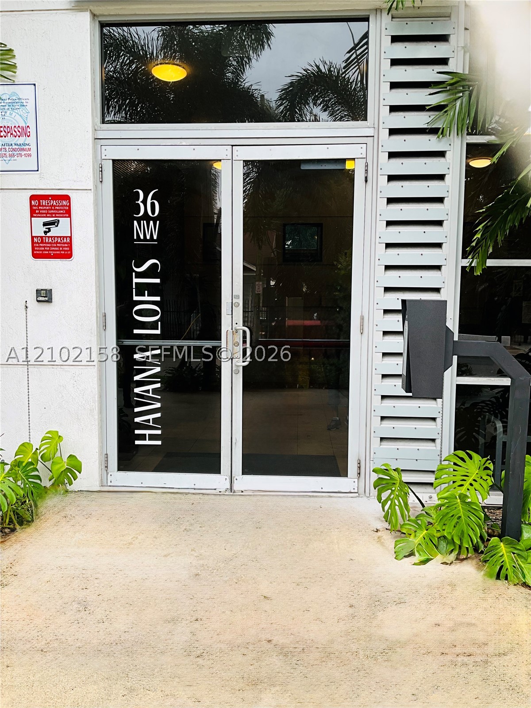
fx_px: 593
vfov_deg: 61.7
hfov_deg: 48.2
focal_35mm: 29
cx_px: 266
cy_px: 354
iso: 25
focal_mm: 3
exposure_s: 1/312
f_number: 1.8
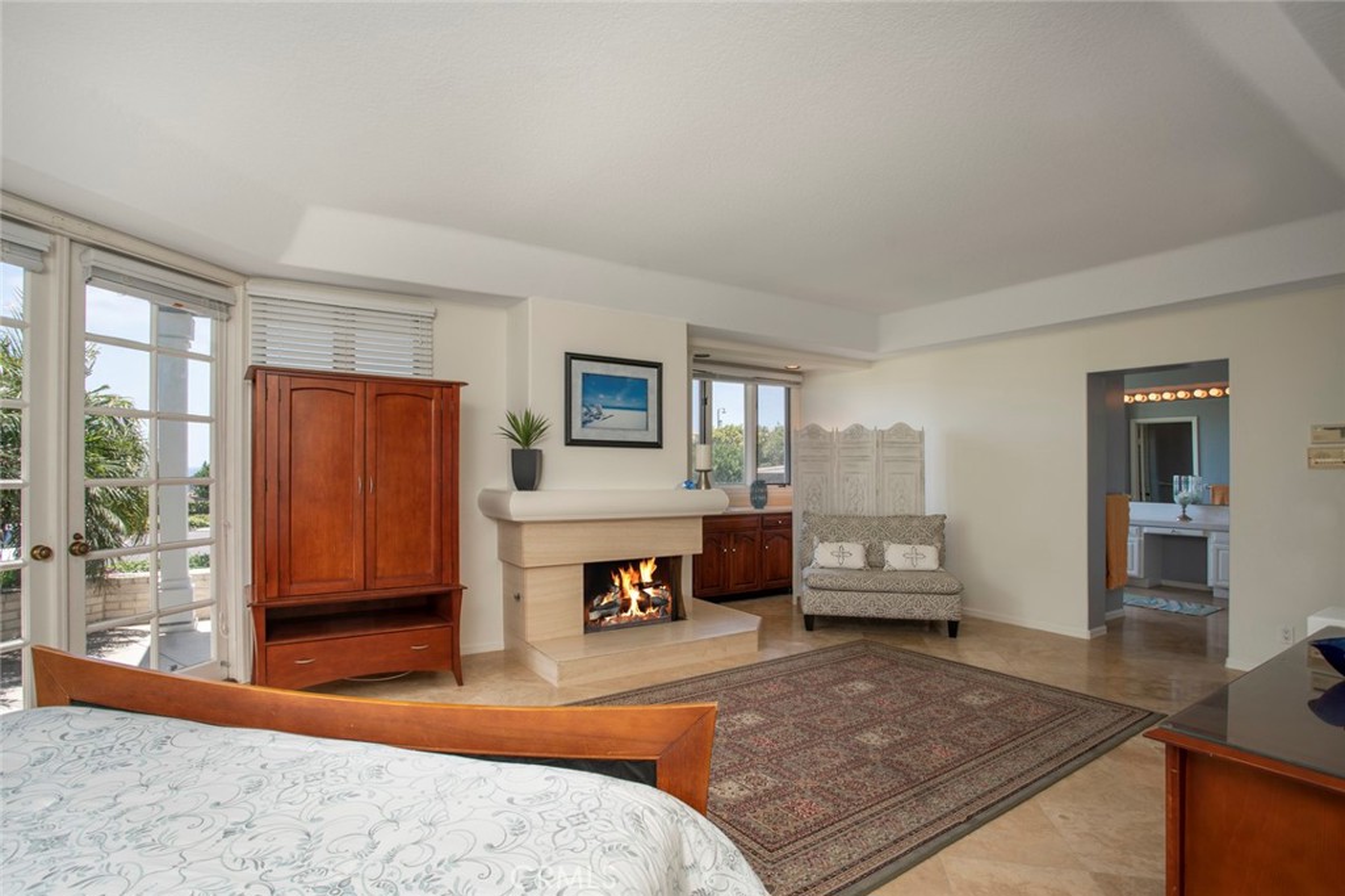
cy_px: 448
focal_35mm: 17
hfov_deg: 93.3
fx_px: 635
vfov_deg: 70.4
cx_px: 672
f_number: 9
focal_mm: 17
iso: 160
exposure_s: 1/160
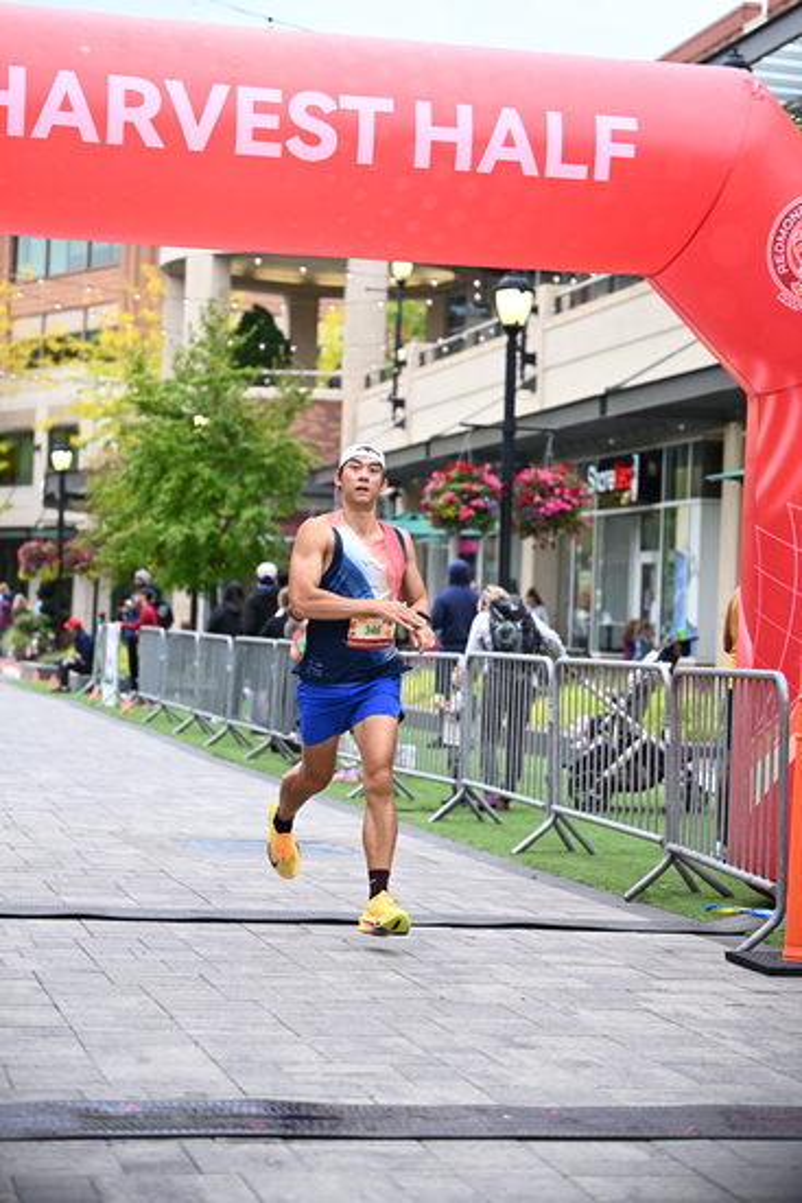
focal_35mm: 76
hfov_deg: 18.0
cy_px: 602
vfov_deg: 26.6
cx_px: 401
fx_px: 2538
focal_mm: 76
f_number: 2.8
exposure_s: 1/2000
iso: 1250
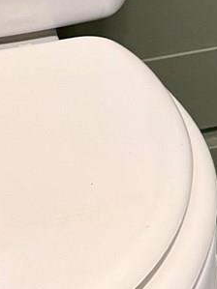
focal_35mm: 185
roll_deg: +0.7
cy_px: -567
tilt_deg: -5.8
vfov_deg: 8.8
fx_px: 1547
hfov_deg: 7.8
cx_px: 385
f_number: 1.78
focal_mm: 6.76
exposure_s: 1/60
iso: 250
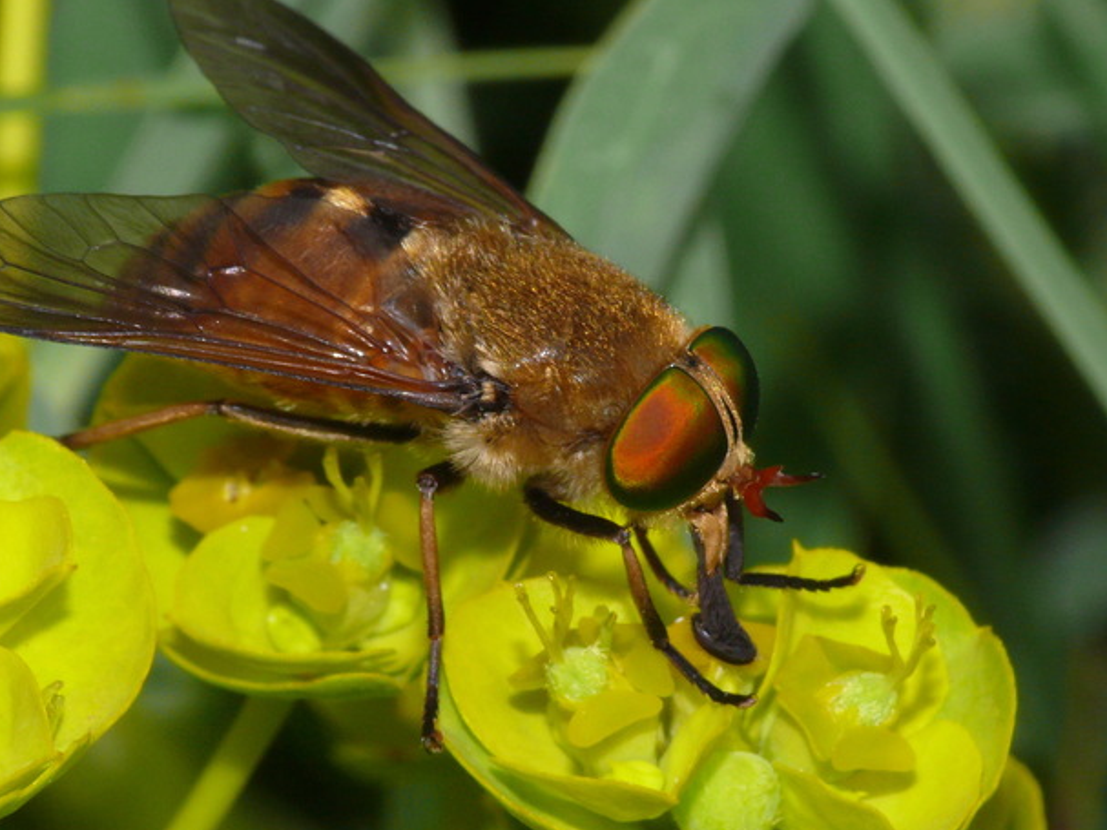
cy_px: 420
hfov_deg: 7.2
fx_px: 8857
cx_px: 515
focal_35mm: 277
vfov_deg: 5.4
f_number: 11
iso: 200
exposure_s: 1/200
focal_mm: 41.7
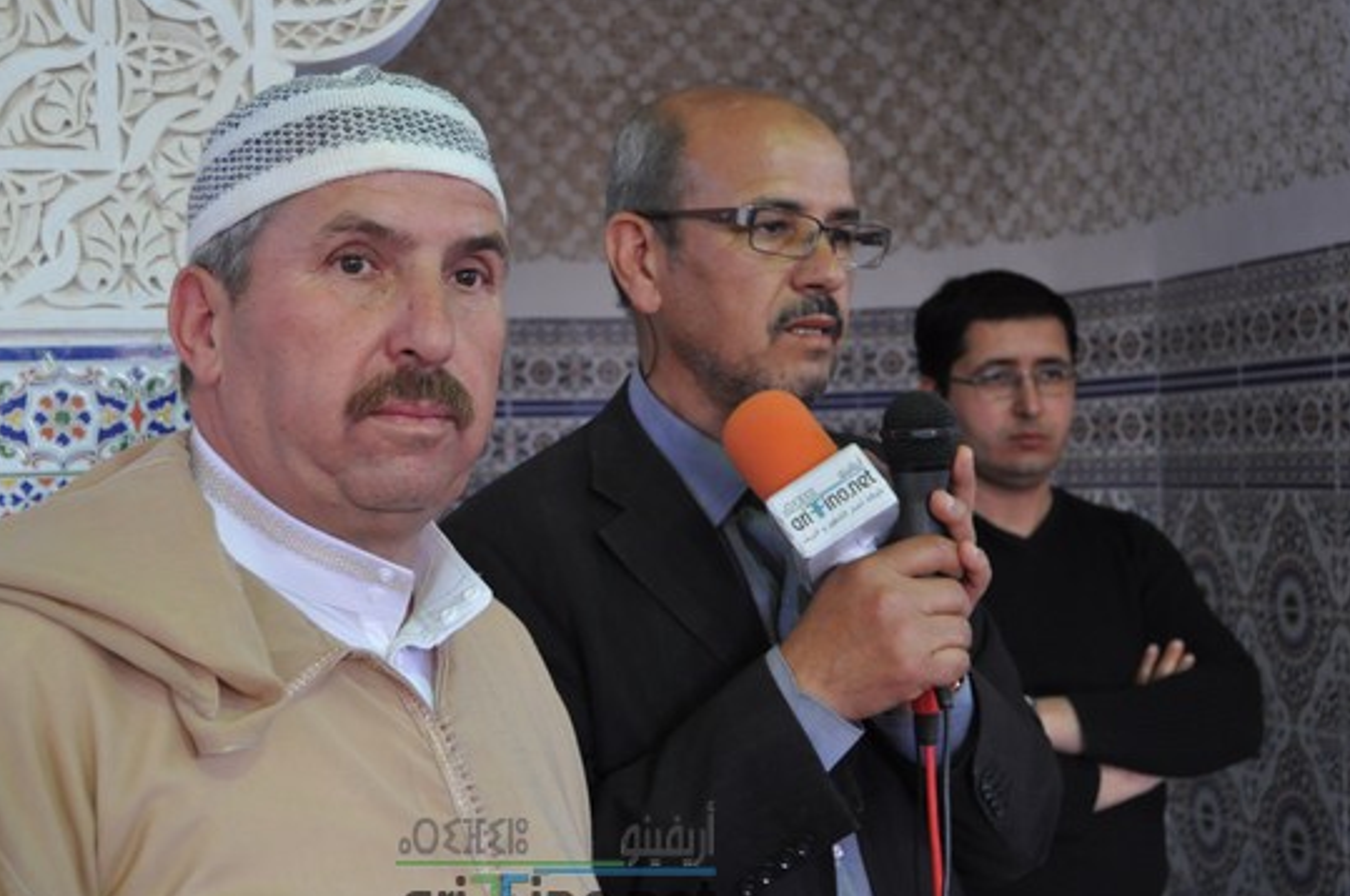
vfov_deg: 23.7
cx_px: 556
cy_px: 482
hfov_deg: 35.0
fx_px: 2135
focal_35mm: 57
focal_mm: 32
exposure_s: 1/50
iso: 800
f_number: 4.5
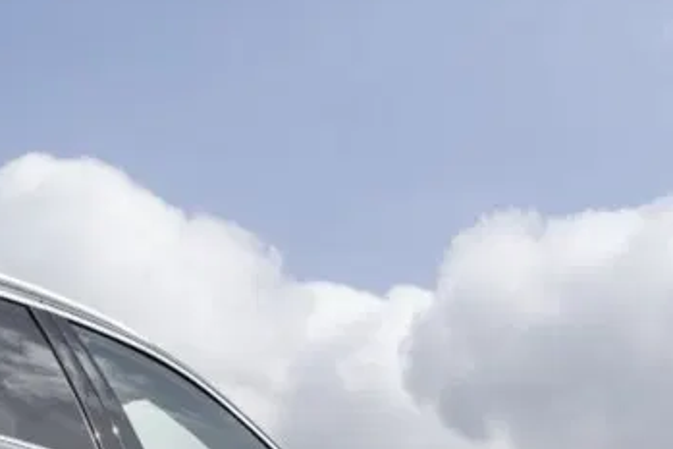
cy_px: 466
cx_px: -189
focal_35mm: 172
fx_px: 3217
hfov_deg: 11.6
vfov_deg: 7.9
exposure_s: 1/250
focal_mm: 50
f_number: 11
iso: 100
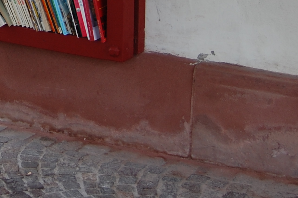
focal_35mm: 145
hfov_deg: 13.8
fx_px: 1199
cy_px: -140
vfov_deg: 9.1
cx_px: -58
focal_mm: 28
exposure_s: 1/25
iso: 200
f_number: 4.2
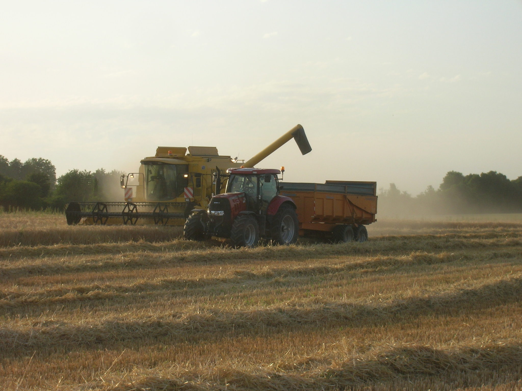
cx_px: 261
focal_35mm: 102
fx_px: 1538
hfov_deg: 19.3
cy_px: 196
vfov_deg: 14.5
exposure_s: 1/79.6
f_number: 8.2
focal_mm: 17.1
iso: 50
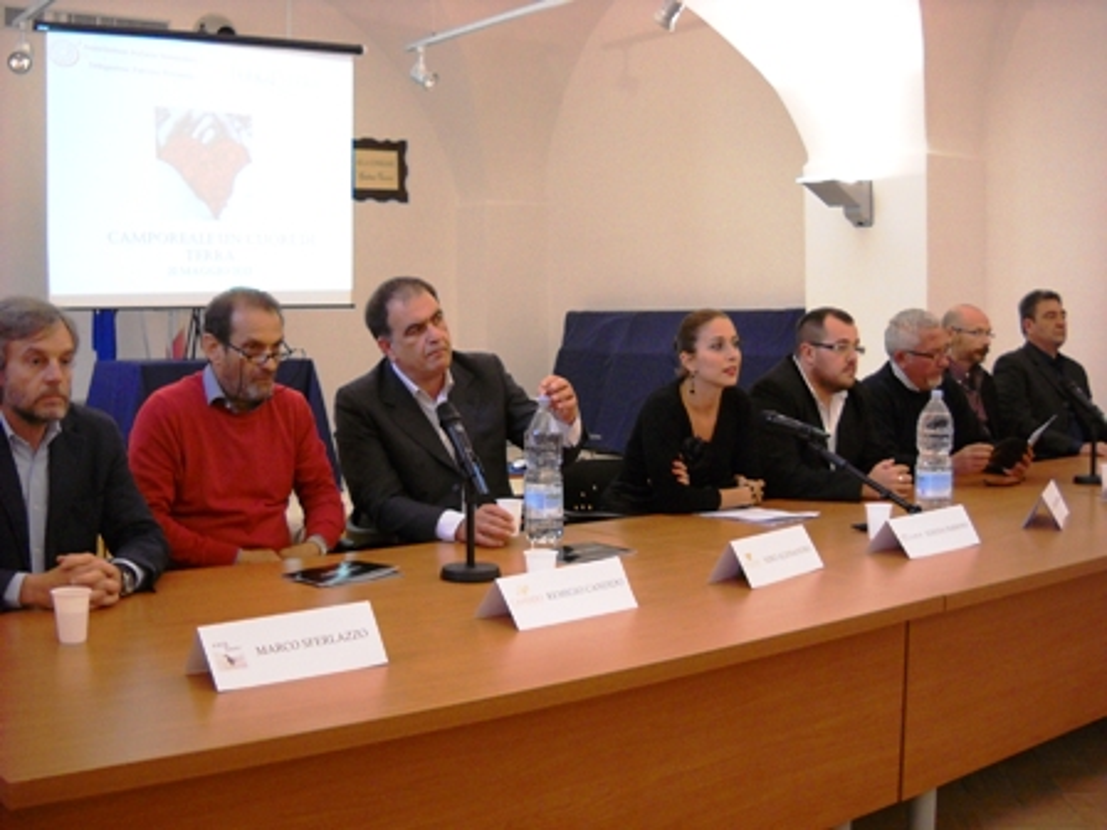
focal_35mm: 41
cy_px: 415
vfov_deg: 35.1
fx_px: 1311
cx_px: 554
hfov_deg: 45.8
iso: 400
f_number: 3.1
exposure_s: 1/30
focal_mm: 6.72
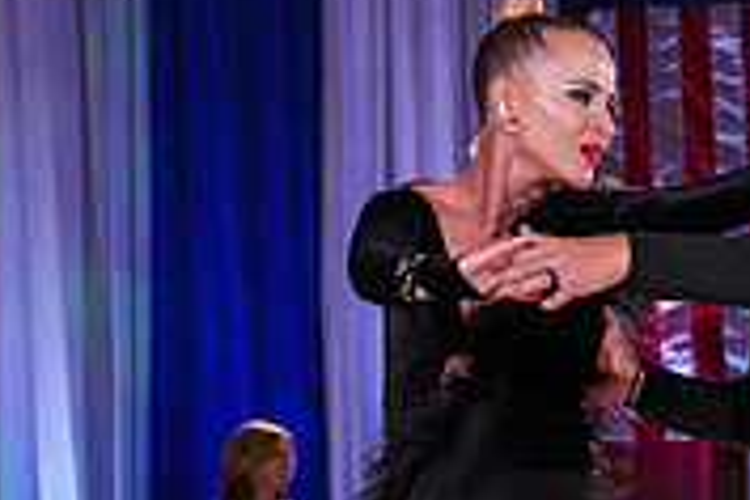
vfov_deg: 6.6
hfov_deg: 9.8
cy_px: 583
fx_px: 4312
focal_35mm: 207
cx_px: 962
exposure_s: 1/160
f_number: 5.6
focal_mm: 63
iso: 1600
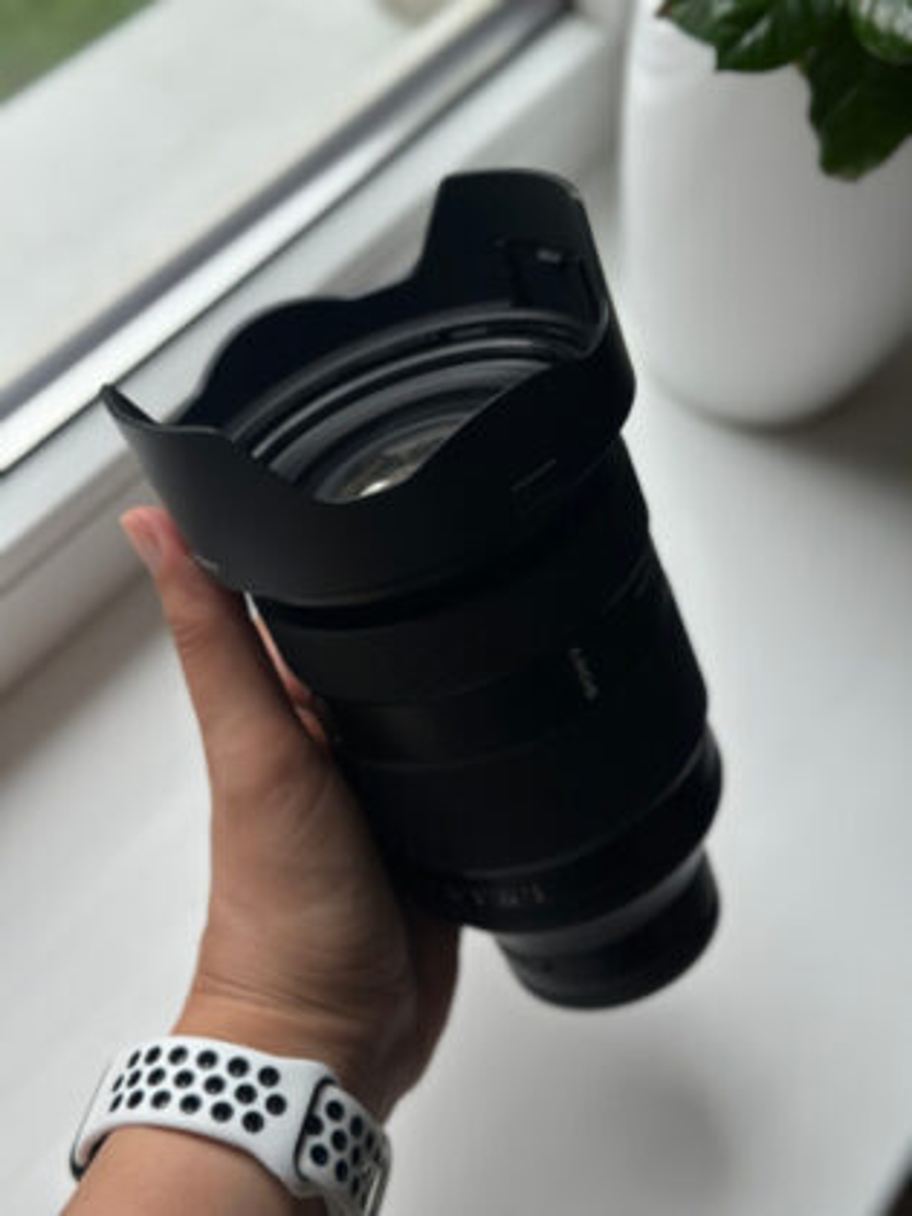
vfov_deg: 39.7
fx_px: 1686
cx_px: 456
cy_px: 608
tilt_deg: -54.8
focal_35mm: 48
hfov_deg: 30.3
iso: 80
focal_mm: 6.86
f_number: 1.78
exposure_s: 1/767
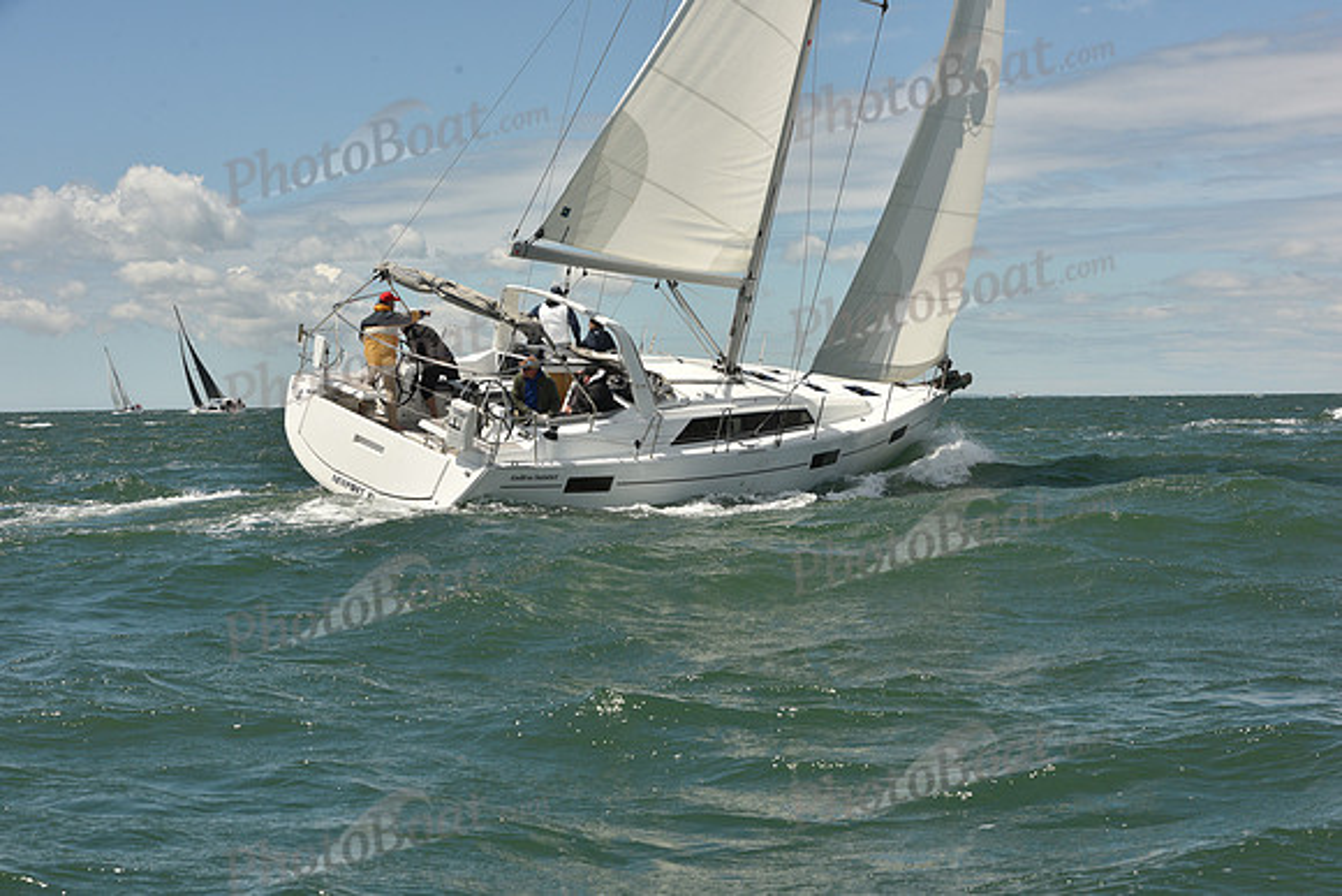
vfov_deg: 19.5
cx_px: 671
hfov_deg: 28.8
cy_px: 448
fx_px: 2610
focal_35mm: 70
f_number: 11
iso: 320
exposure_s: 1/800
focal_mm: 70
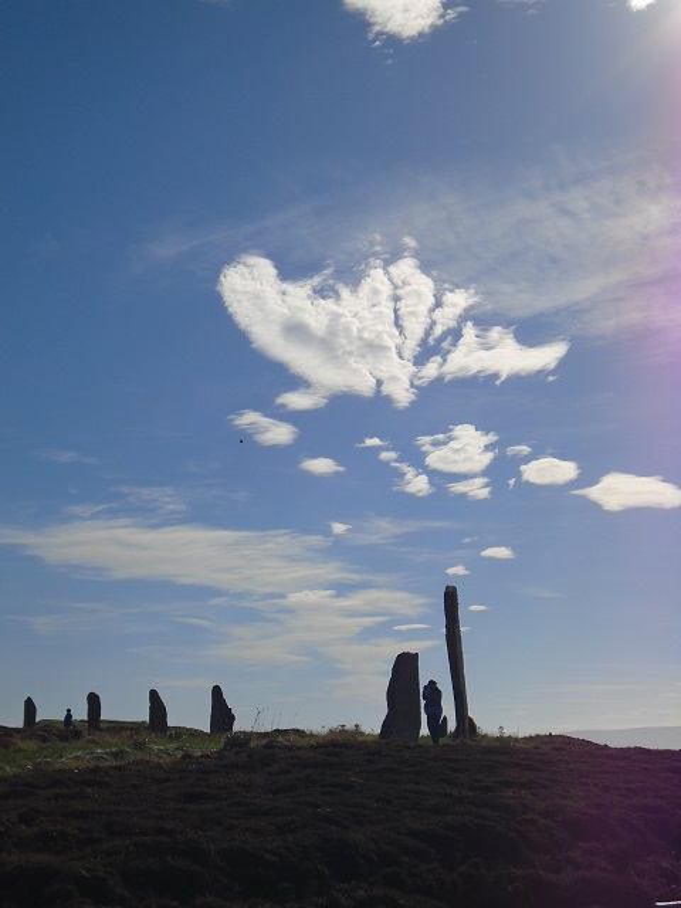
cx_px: 340
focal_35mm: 58
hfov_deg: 25.2
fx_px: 1521
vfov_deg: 33.2
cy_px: 454
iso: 100
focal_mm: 10.2
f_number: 12.3
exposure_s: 1/500
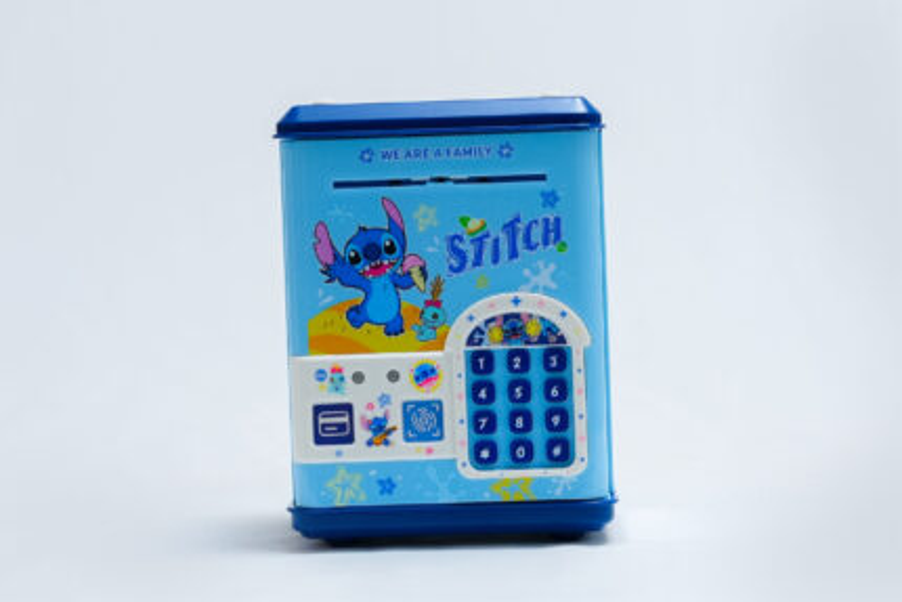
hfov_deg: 21.2
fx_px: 2406
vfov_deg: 14.3
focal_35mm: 96
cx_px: 451
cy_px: 301
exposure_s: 1/125
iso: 3200
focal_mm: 64
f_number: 11
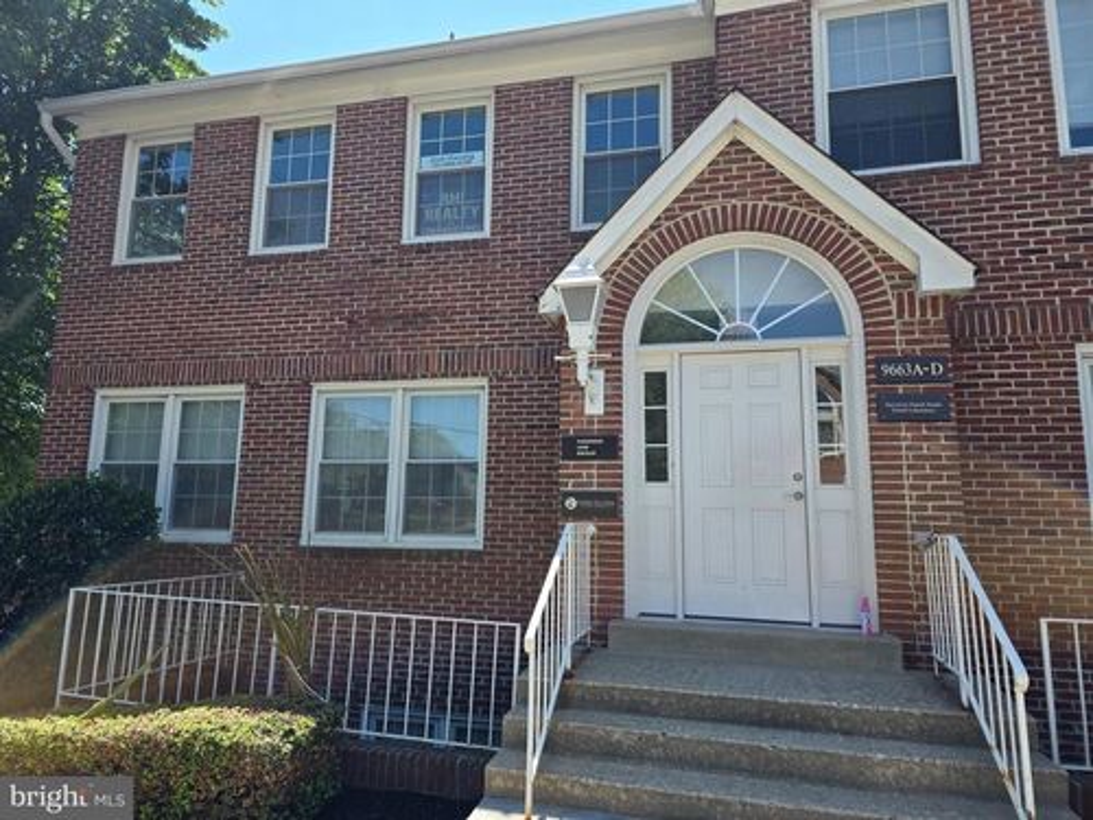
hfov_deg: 73.9
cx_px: 546
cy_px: 410
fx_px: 726
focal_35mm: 23
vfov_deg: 58.9
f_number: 1.7
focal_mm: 6.3
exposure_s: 1/2321
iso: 80
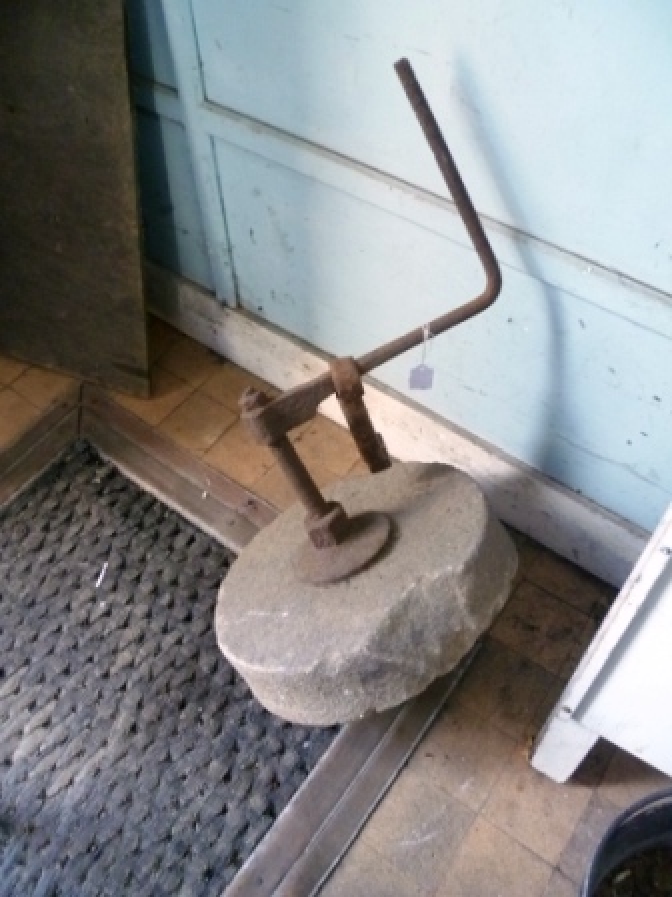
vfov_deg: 63.4
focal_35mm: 28
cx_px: 336
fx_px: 725
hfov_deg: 49.7
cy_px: 448
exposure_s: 1/30
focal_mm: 5
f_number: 2.8
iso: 400
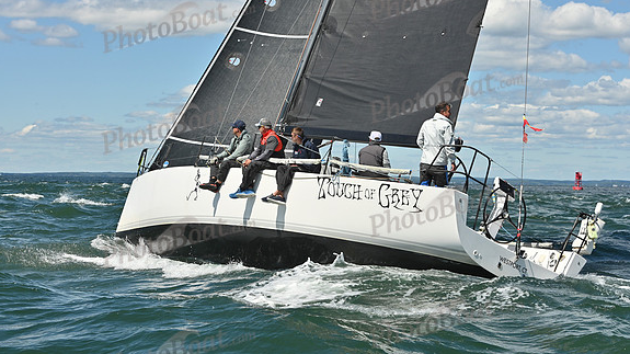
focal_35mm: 74
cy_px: 167
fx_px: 1236
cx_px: 313
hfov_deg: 28.6
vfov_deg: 16.3
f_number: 9
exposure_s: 1/1600
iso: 320
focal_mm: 70
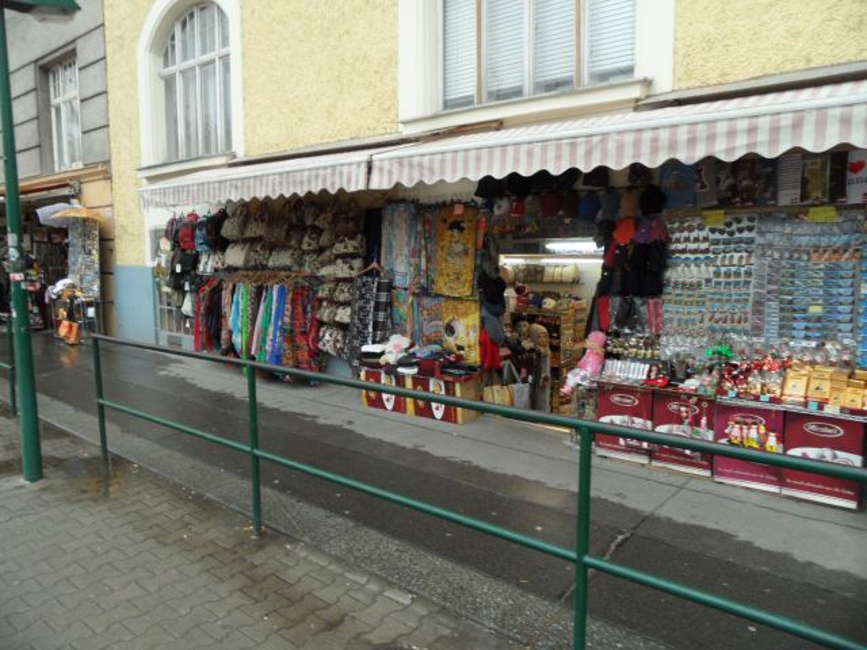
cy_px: 325
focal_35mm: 24
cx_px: 434
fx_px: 601
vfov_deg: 56.8
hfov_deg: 71.6
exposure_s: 1/45
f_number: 3.2
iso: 100
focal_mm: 3.9
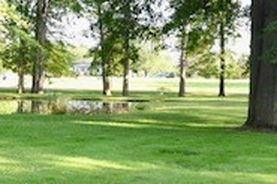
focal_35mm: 83
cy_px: 65
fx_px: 638
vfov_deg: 16.4
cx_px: 97
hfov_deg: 24.4
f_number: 6.3
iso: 400
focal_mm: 24
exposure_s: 1/160
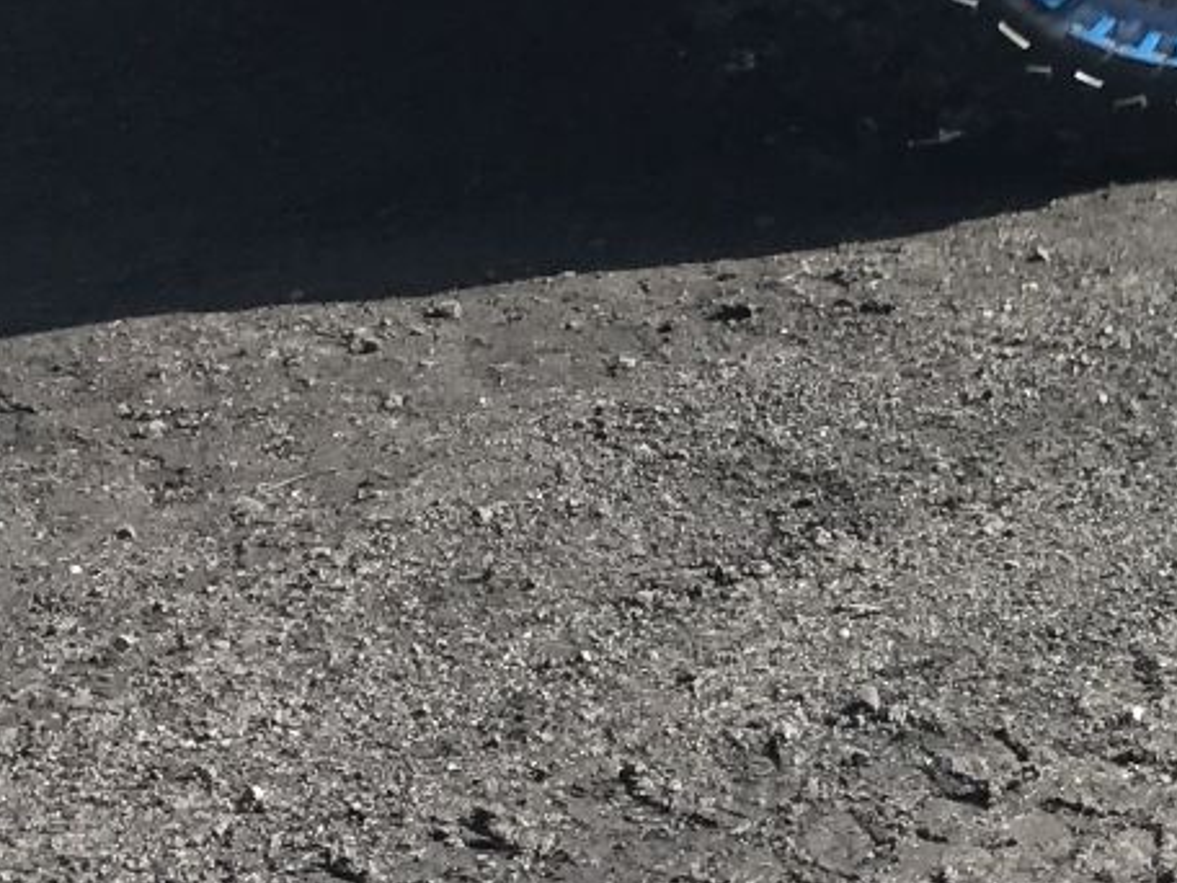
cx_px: 1683
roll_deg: +1.6
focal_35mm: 118
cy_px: -960
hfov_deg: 15.6
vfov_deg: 11.2
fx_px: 4012
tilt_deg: -2.6
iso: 20
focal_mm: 3.99
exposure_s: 1/1681
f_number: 1.8
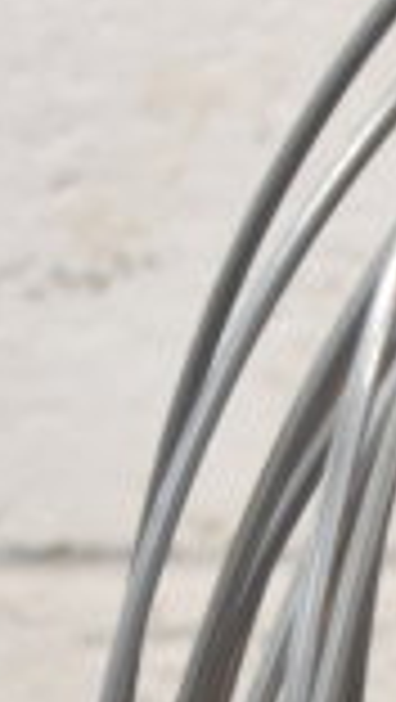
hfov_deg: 3.8
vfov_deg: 6.7
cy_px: 1195
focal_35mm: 313
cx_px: 986
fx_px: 5830
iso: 720
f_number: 4.5
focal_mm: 34
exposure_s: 1/50
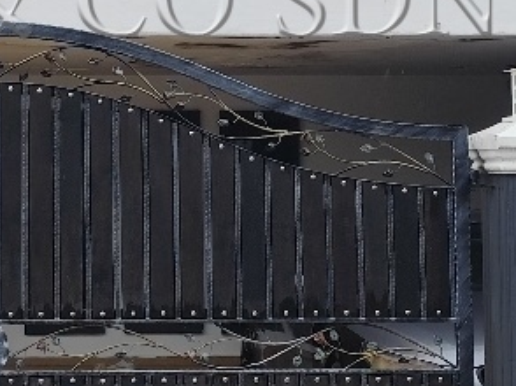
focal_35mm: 98
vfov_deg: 14.8
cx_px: -65
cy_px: 1
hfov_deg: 19.2
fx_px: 1460
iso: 50
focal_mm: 6.14
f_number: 1.65
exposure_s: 1/513
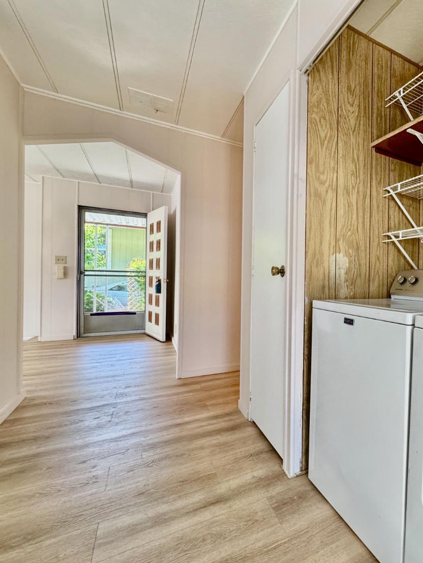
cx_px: 362
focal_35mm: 19
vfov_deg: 84.7
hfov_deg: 60.6
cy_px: 283
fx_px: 310
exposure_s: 1/120
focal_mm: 2.22
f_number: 2.2
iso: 250
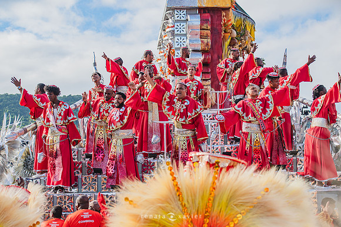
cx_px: 161
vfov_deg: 18.4
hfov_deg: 27.3
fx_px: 701
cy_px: 120
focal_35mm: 74
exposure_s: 1/1600
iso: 400
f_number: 5.6
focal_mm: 70
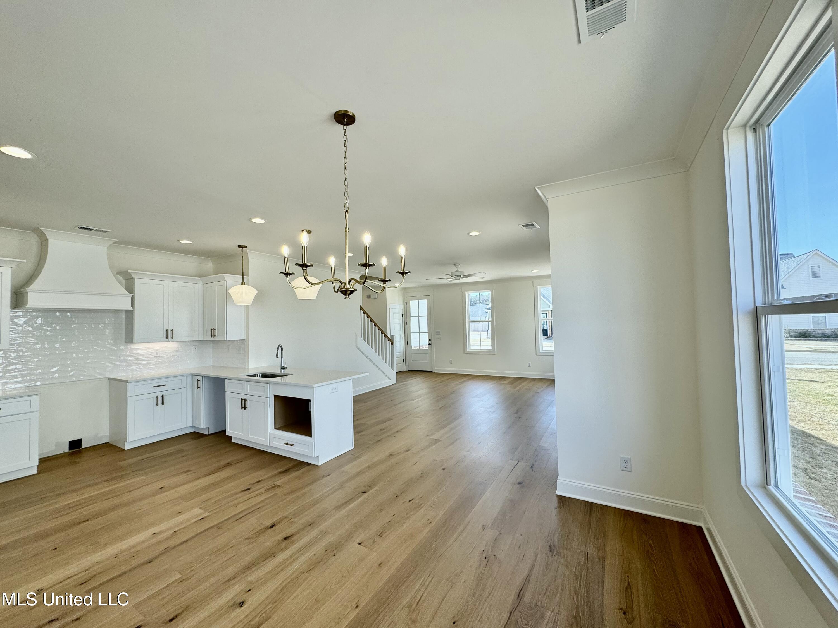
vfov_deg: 85.7
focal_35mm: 14
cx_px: 419
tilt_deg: +2.1
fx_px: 339
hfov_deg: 102.1
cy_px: 314
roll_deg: +1.7
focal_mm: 2.22
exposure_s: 1/198
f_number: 2.2
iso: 40
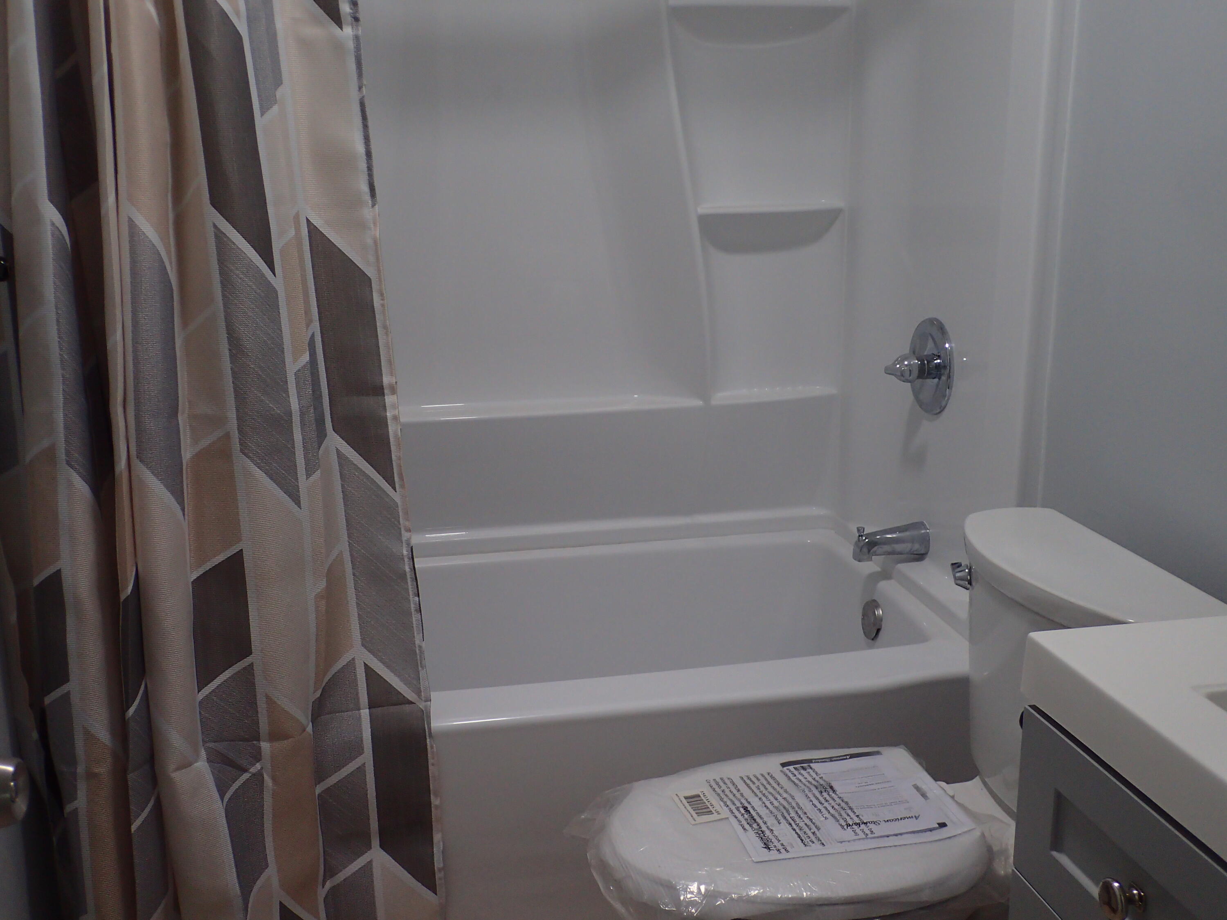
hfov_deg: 49.0
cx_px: 614
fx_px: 1347
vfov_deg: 37.7
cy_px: 460
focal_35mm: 38
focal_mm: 6.86
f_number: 2.7
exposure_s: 1/60
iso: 200
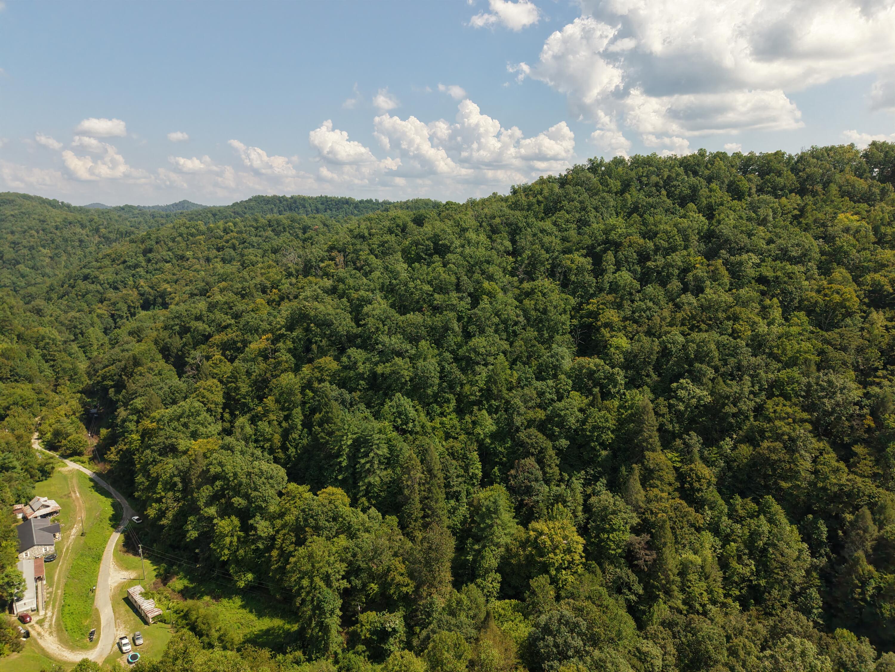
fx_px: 621
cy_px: 336
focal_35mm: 24
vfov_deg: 56.8
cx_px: 448
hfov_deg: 71.6
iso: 100
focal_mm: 8.67
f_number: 1.8
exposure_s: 1/80
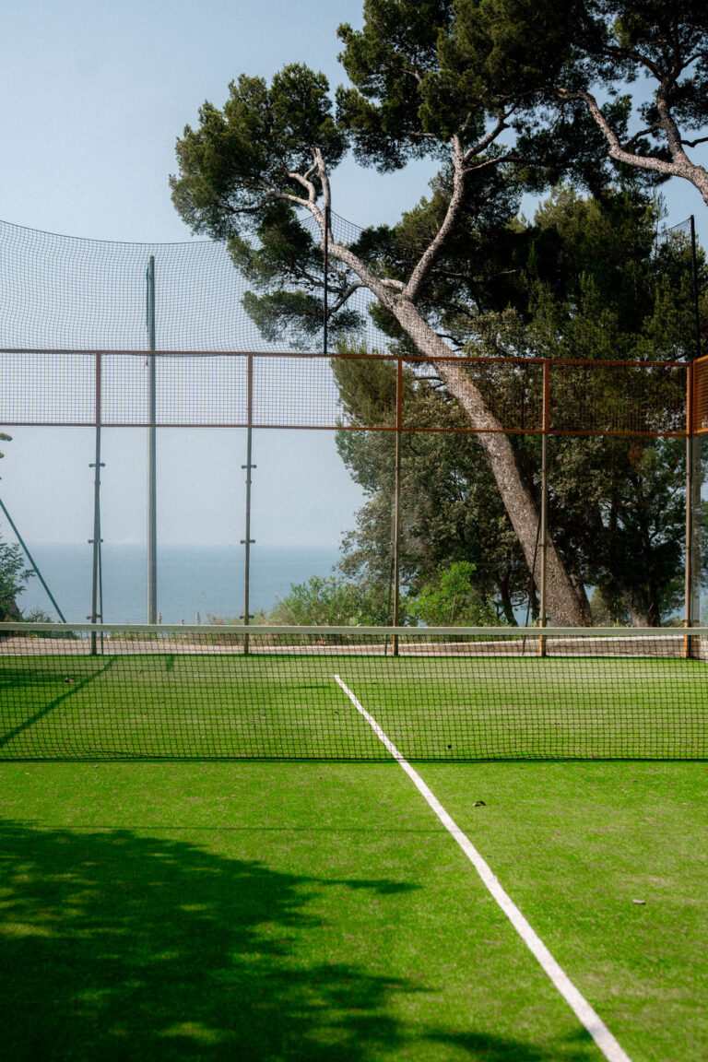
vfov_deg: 39.6
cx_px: 354
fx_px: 1475
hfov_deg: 27.0
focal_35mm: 50
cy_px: 531
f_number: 4.5
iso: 64
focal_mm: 50
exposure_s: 1/500
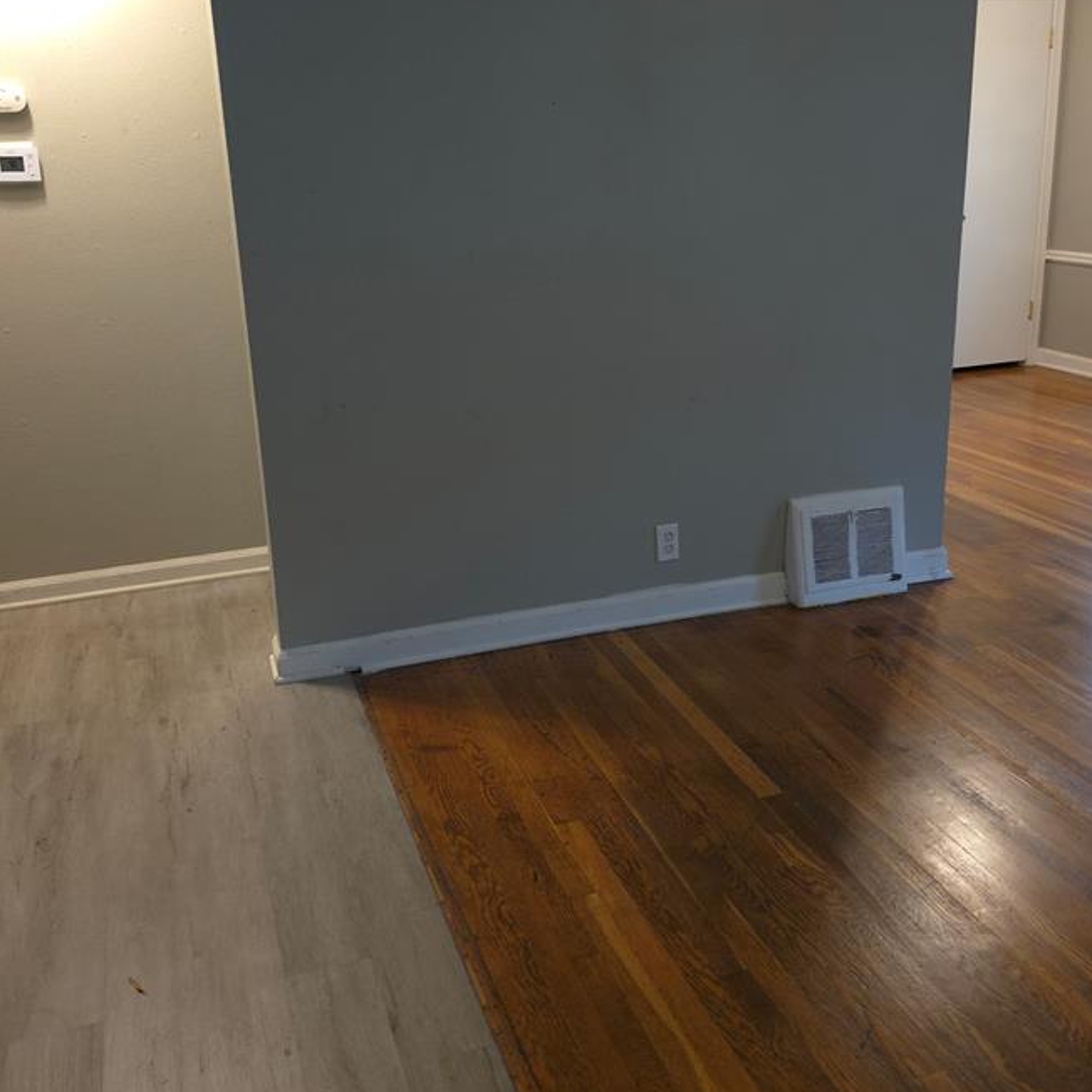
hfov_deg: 51.1
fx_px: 1142
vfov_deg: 51.0
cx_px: 533
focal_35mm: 32
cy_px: 491
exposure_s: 1/60
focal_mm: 6.5
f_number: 1.4
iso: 200
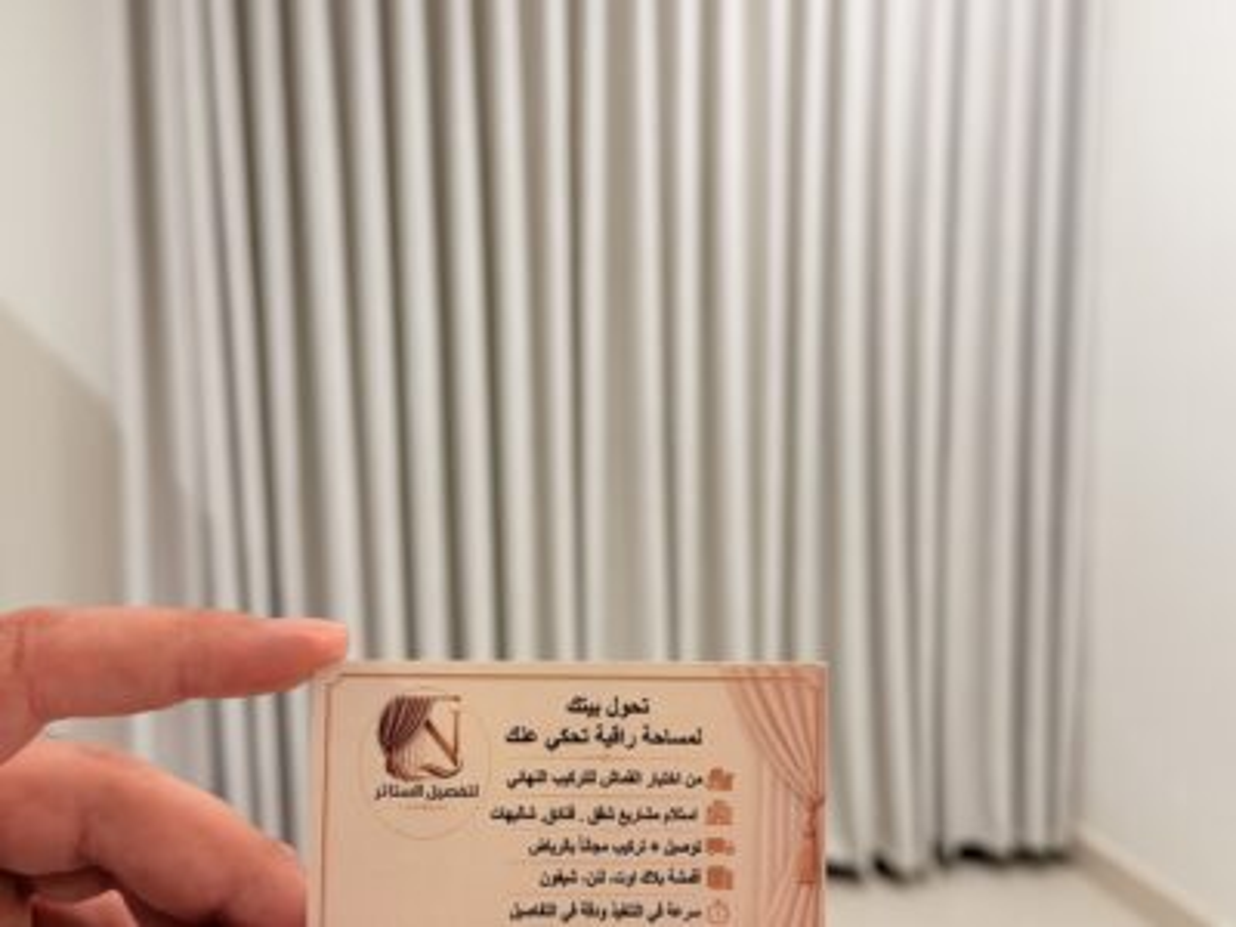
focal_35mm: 24
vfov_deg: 56.8
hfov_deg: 71.6
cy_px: 464
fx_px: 857
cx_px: 618
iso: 250
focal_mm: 6.76
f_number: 1.78
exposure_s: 1/60
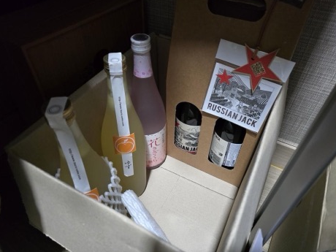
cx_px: 171
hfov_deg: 71.6
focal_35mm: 24
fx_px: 233
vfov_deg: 56.8
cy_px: 123
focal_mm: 6.3
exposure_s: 1/60
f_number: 1.7
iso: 1250
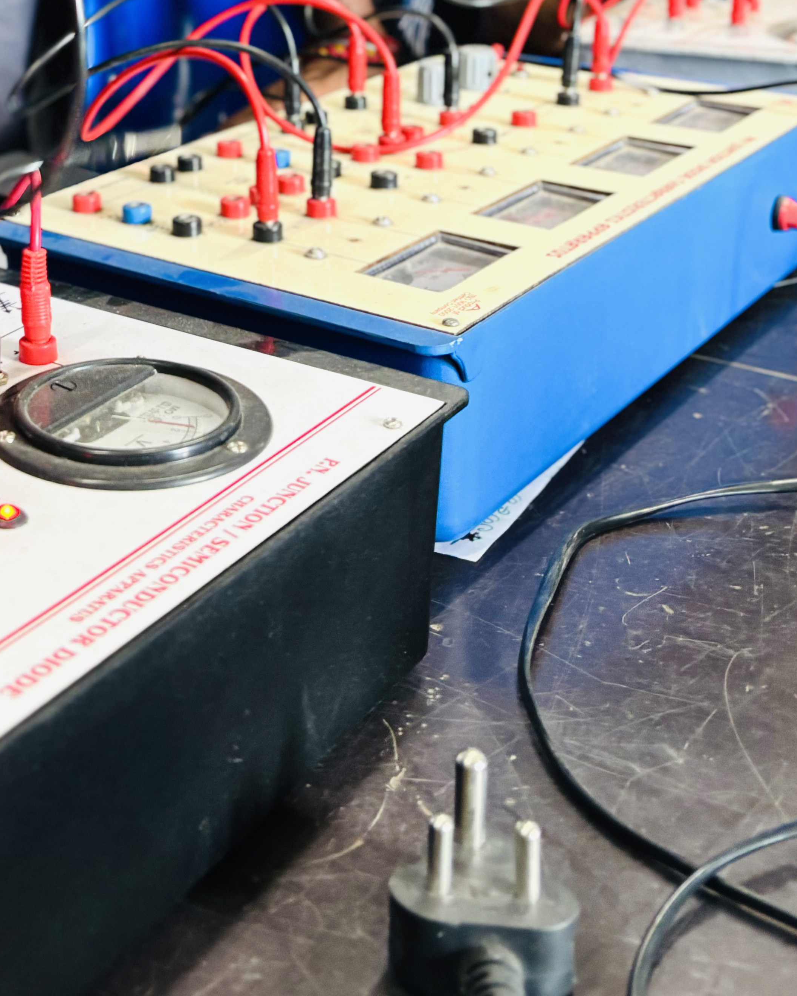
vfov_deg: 31.3
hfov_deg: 26.5
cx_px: 44
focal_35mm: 55
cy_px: -29
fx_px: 1622
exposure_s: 1/50
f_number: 1.6
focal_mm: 5.96
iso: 160
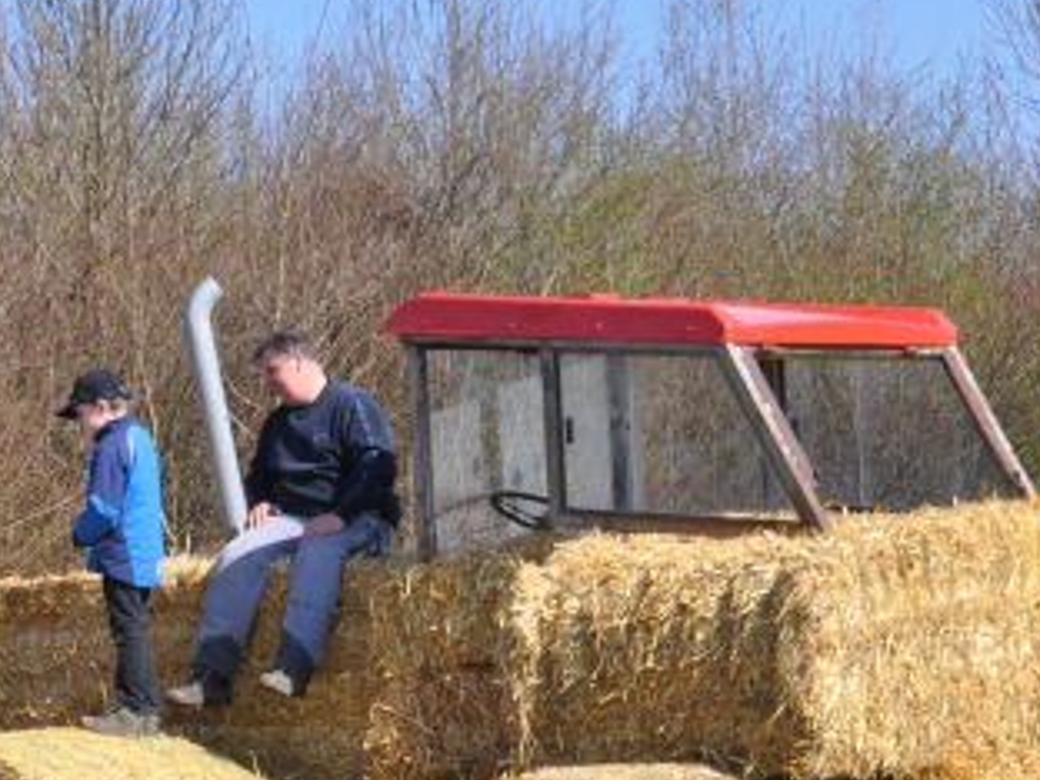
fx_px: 4657
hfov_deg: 12.7
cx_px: 287
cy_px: 835
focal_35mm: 155
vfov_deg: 9.5
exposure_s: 1/320
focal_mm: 42
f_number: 9
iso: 200
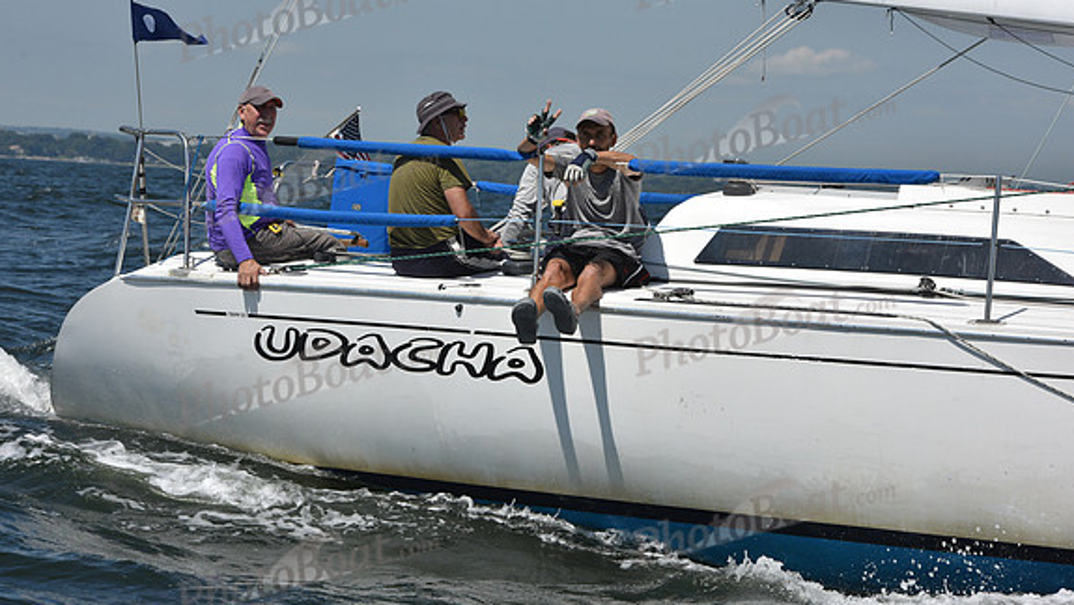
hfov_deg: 16.3
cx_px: 538
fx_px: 3761
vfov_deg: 9.2
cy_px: 257
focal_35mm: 132
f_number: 10
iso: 250
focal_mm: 125
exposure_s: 1/1250
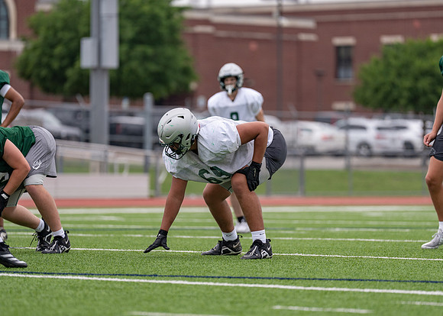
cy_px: 153
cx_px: 230
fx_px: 3190
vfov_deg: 5.7
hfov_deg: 7.9
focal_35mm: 254
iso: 200
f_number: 2.8
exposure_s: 1/2500
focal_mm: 200
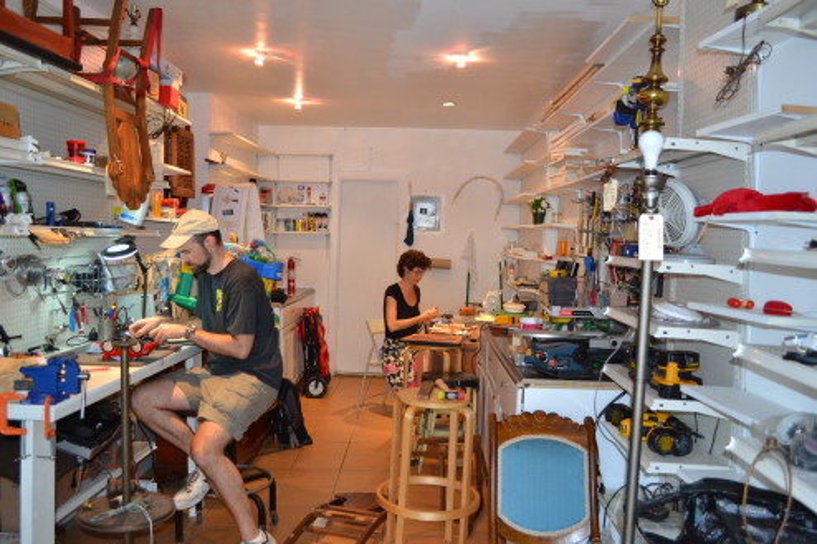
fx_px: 681
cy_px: 272
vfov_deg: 43.6
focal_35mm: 30
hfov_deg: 61.9
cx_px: 408
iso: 900
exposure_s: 1/60
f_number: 3.8
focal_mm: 20
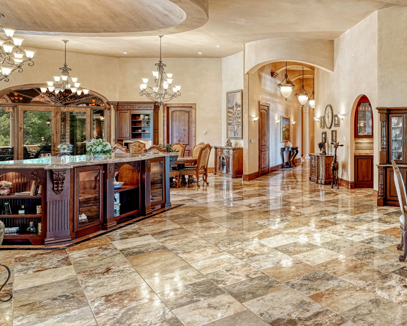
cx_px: 393
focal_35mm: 28
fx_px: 337
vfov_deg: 51.2
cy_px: 129
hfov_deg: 51.8
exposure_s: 1/30
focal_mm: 14
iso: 400
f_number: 8
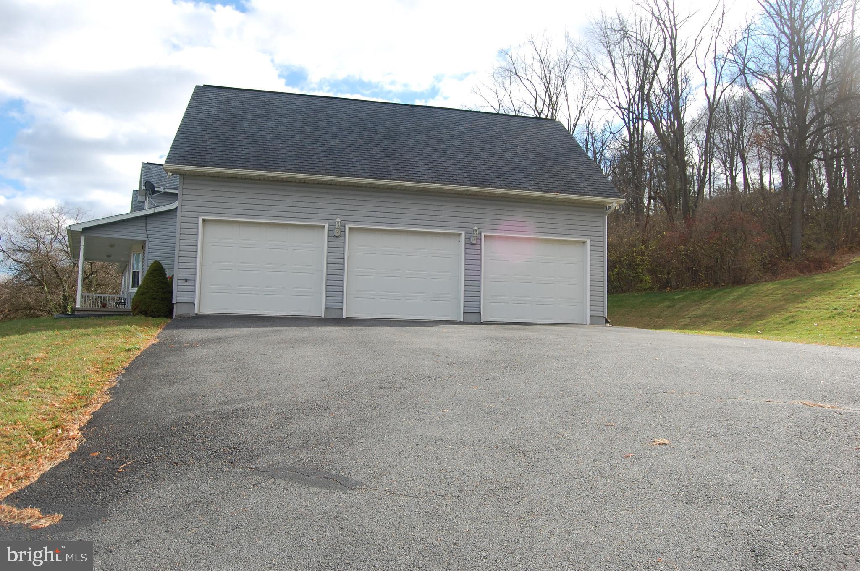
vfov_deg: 47.8
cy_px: 286
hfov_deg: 67.4
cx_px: 430
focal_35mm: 27
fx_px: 644
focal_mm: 18
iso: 200
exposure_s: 1/250
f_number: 8
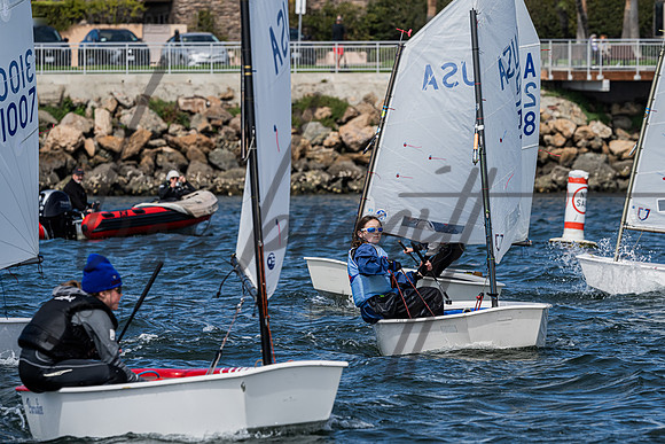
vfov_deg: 5.2
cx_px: 345
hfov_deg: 7.7
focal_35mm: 266
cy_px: 221
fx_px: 4917
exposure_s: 1/1250
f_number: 9
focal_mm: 250
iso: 320
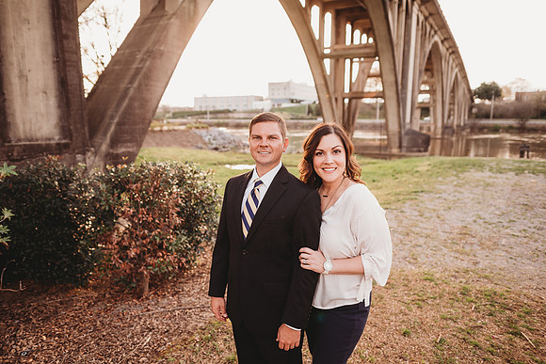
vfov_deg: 53.2
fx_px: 364
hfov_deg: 73.7
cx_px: 273
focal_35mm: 24
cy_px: 182
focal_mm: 24
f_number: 2.5
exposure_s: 1/250
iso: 125
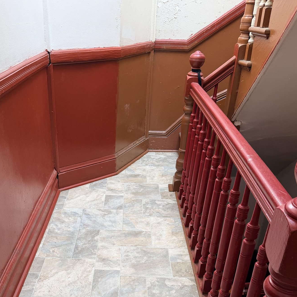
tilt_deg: -31.3
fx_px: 359
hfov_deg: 44.8
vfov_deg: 43.0
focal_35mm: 37
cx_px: 124
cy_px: 234
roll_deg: -3.0
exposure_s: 1/120
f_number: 1.78
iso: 80
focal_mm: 6.76
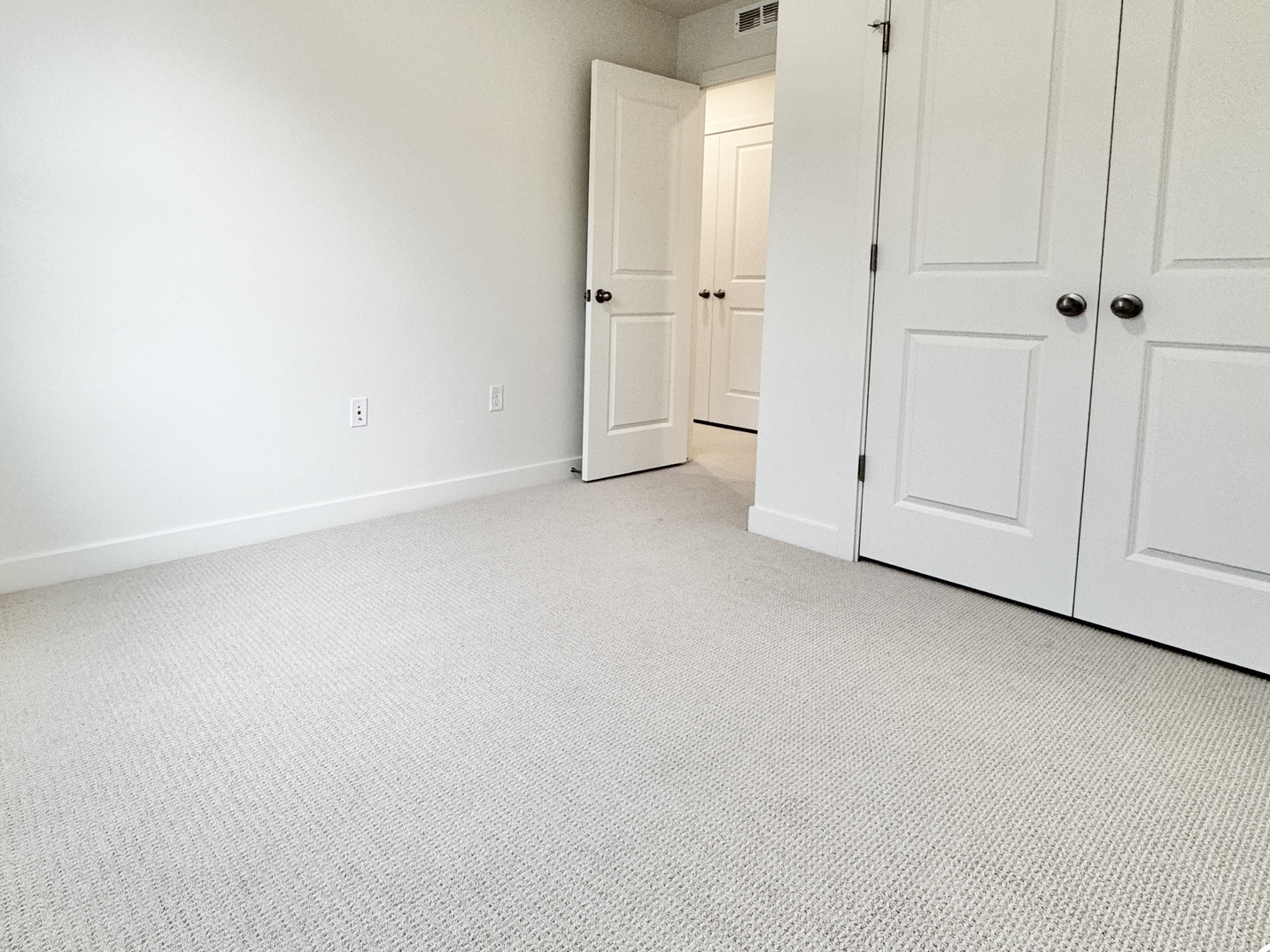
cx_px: 467
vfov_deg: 64.8
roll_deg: -1.4
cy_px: 348
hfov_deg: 80.1
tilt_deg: -4.1
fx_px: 734
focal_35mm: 20
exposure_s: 1/120
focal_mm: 2.22
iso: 100
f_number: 2.2
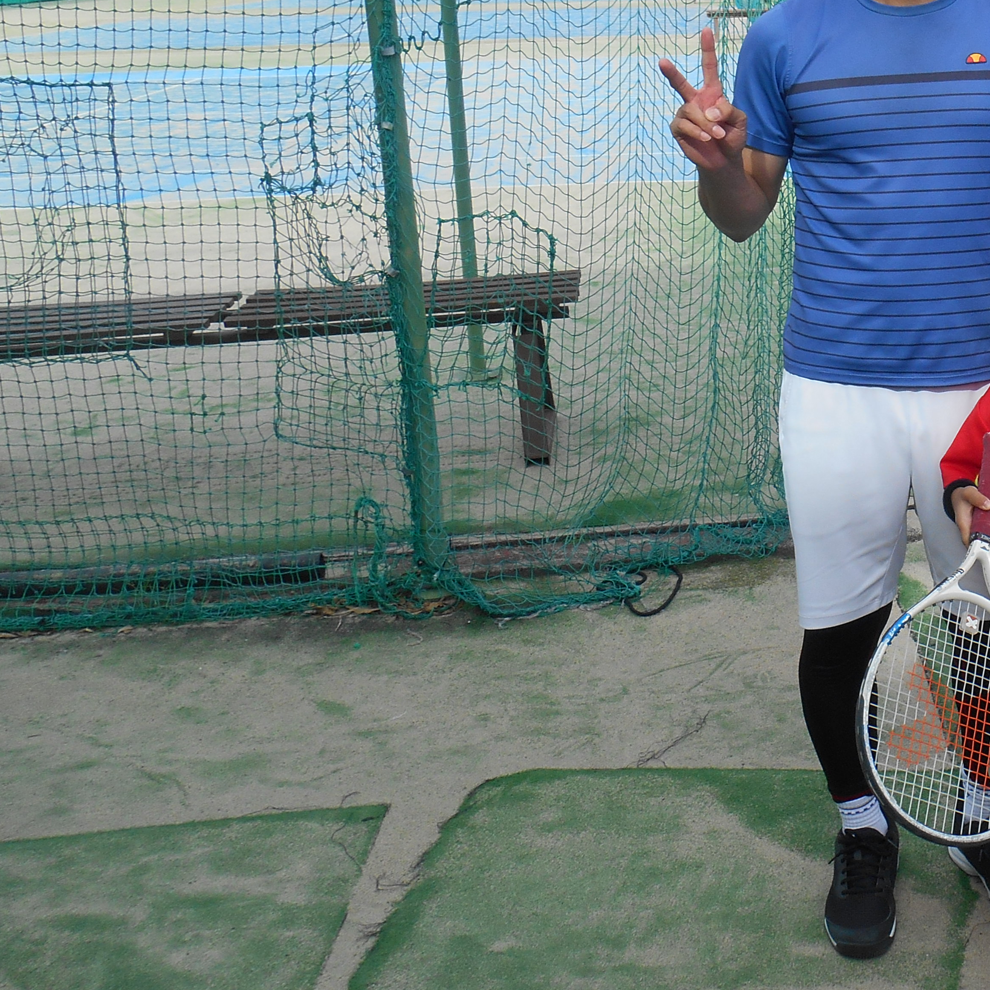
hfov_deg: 30.2
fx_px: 1650
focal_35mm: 51
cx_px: 1070
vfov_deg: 33.0
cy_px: 298
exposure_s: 1/400
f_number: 3.4
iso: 80
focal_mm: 4.7
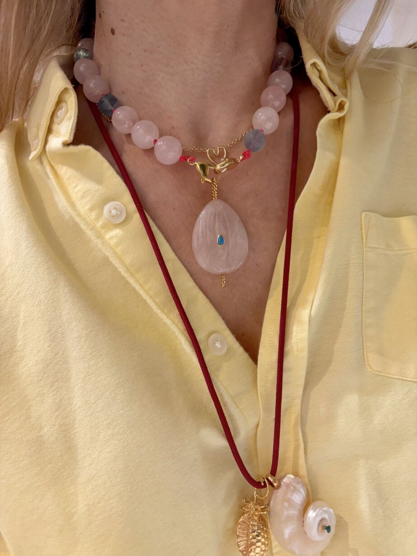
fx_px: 417
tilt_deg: -3.2
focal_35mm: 26
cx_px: 208
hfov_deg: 53.1
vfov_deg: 67.3
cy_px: 278
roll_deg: +2.7
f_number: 1.6
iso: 100
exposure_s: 1/100
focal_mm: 5.96
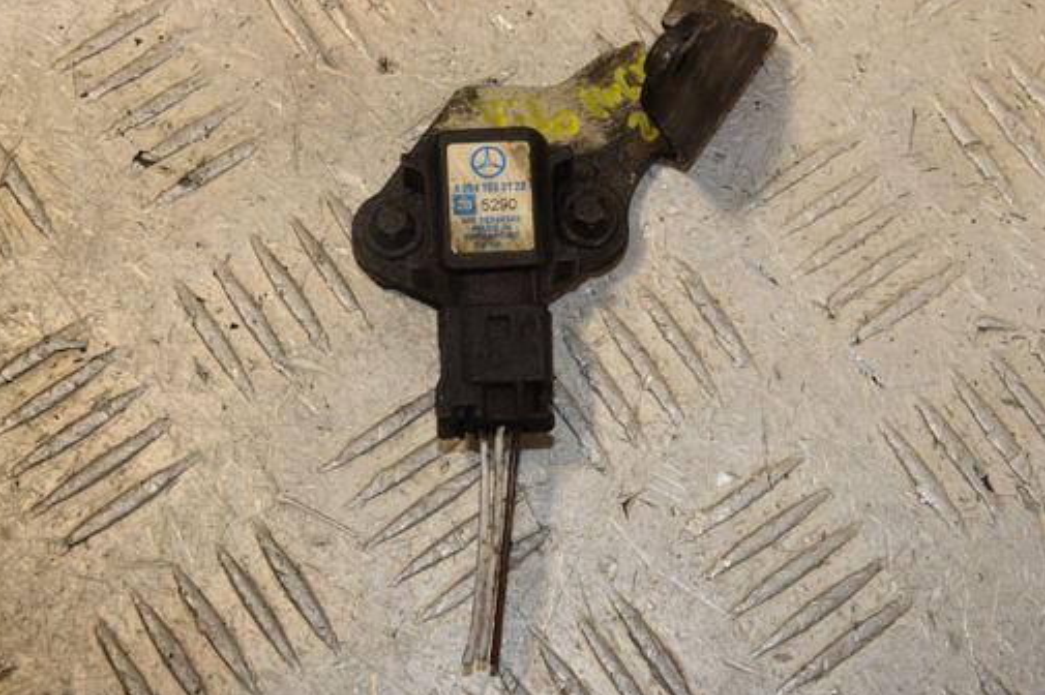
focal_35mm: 95
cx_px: 584
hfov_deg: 21.5
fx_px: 2756
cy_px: 285
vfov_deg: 14.4
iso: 800
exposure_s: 1/200
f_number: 10
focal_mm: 50
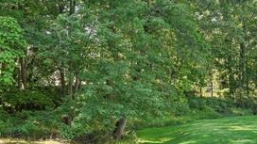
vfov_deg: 18.5
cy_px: 79
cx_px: 145
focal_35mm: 65
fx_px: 443
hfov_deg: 32.3
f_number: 8
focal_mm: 16.5
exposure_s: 1/30
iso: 250
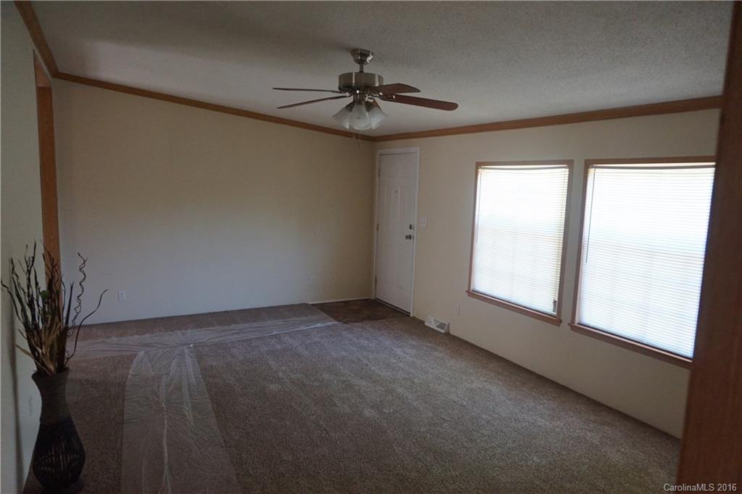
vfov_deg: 53.1
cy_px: 247
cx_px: 371
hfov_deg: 73.8
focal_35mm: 24
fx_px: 494
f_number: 4
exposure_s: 1/160
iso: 1600
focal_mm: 16
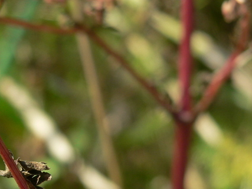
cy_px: 184
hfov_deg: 12.5
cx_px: 7
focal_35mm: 156
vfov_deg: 9.5
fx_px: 1135
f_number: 4
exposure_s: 1/250
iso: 80
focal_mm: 13.1
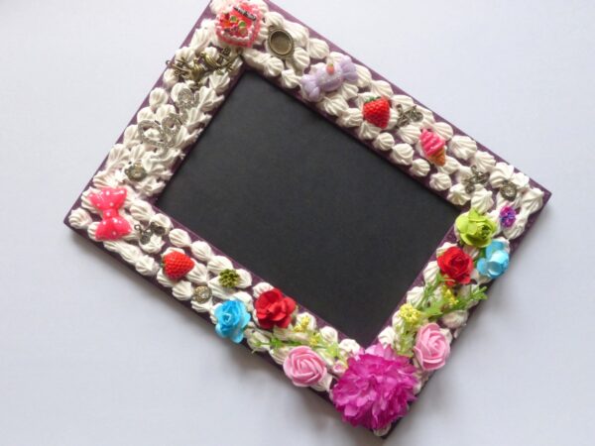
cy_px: 223
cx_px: 298
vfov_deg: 48.2
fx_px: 498
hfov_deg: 61.7
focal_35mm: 29
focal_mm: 5.2
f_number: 6.3
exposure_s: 1/60
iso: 200
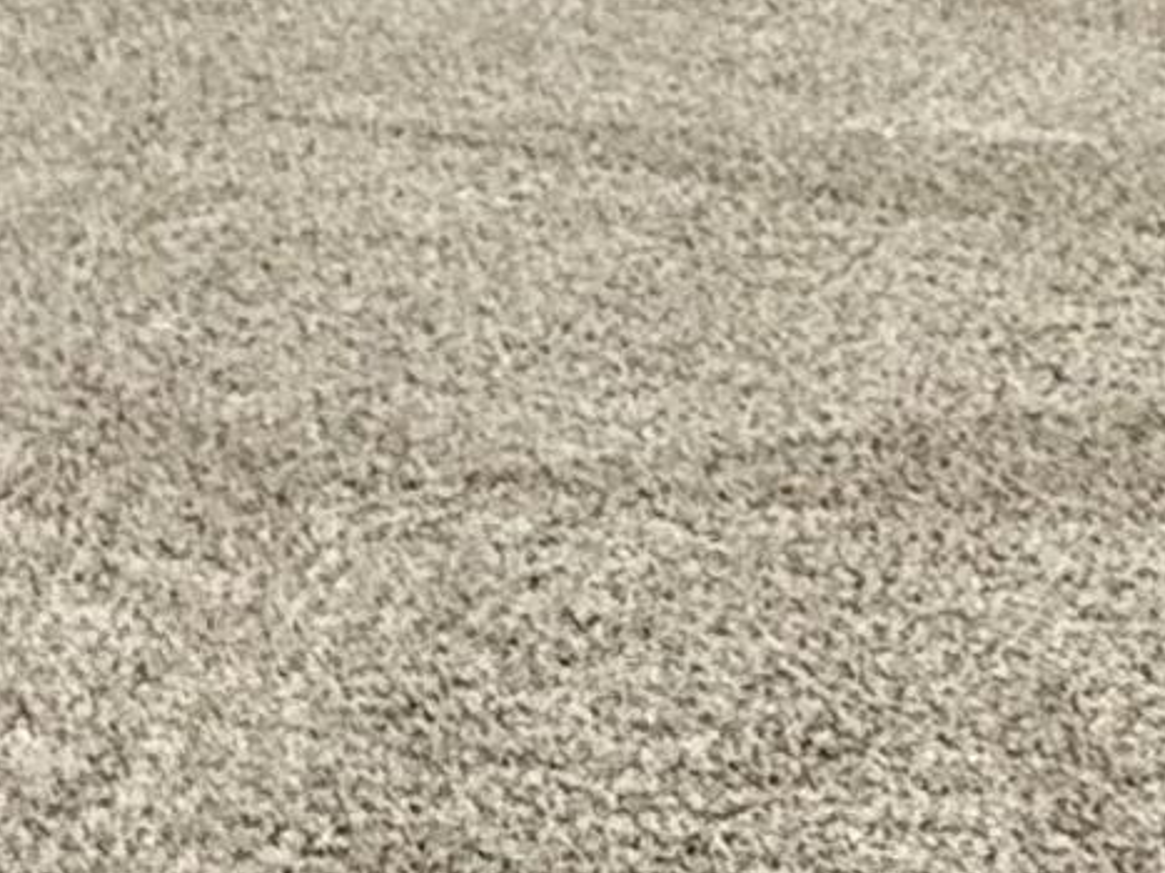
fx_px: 3028
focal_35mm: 90
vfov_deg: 13.8
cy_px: -890
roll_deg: +1.4
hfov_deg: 21.8
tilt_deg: -9.6
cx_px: 649
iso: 500
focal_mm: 2.22
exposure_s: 1/120
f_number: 2.2
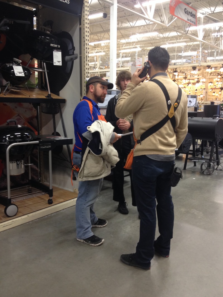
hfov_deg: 40.7
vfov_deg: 52.6
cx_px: 112
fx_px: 301
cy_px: 148
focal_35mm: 35
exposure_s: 1/20
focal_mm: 4.28
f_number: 2.4
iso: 100
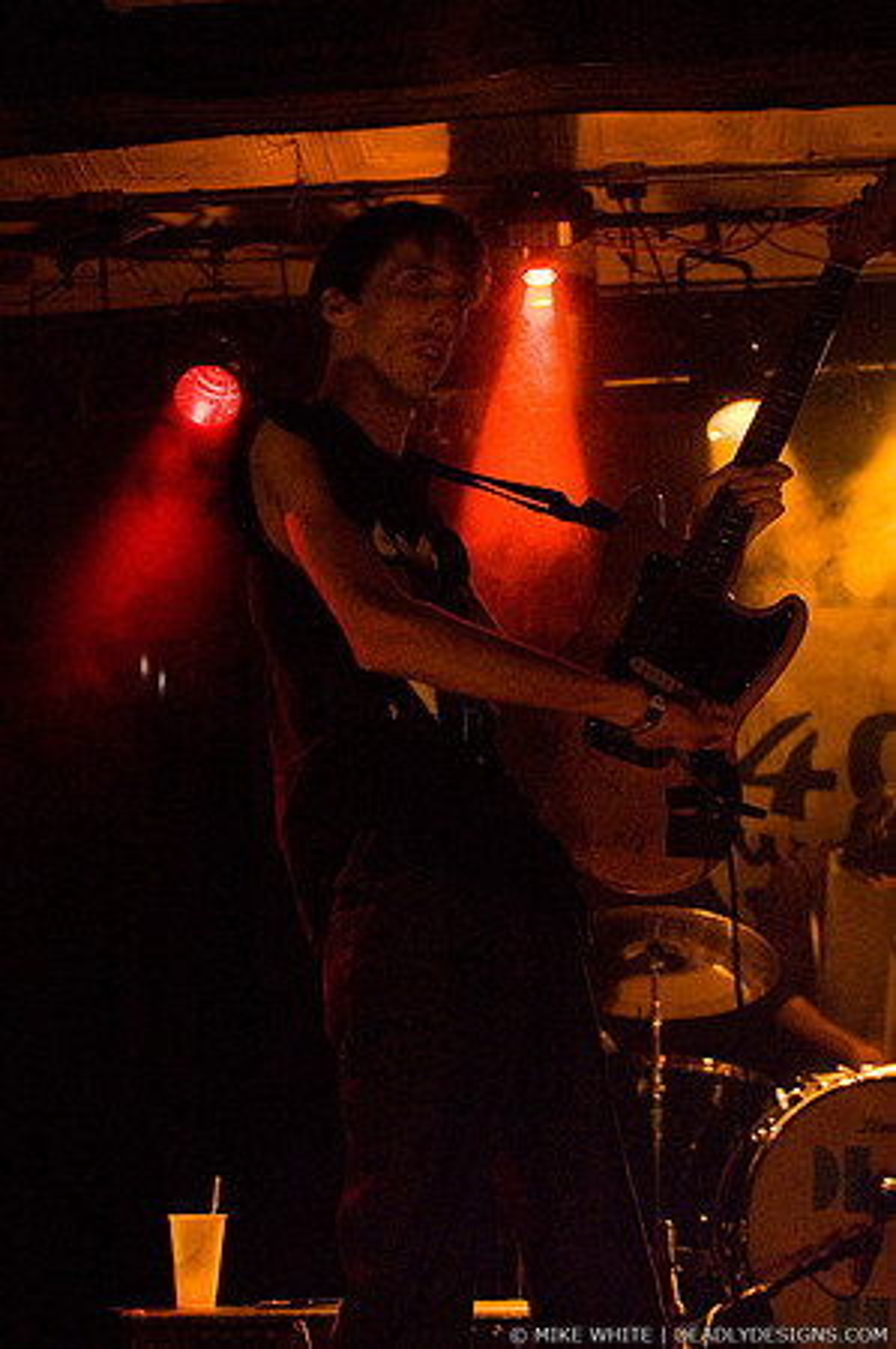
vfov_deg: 37.9
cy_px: 674
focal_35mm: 52
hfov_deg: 25.7
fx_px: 1964
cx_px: 448
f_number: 2.8
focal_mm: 35
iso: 1600
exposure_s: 1/25
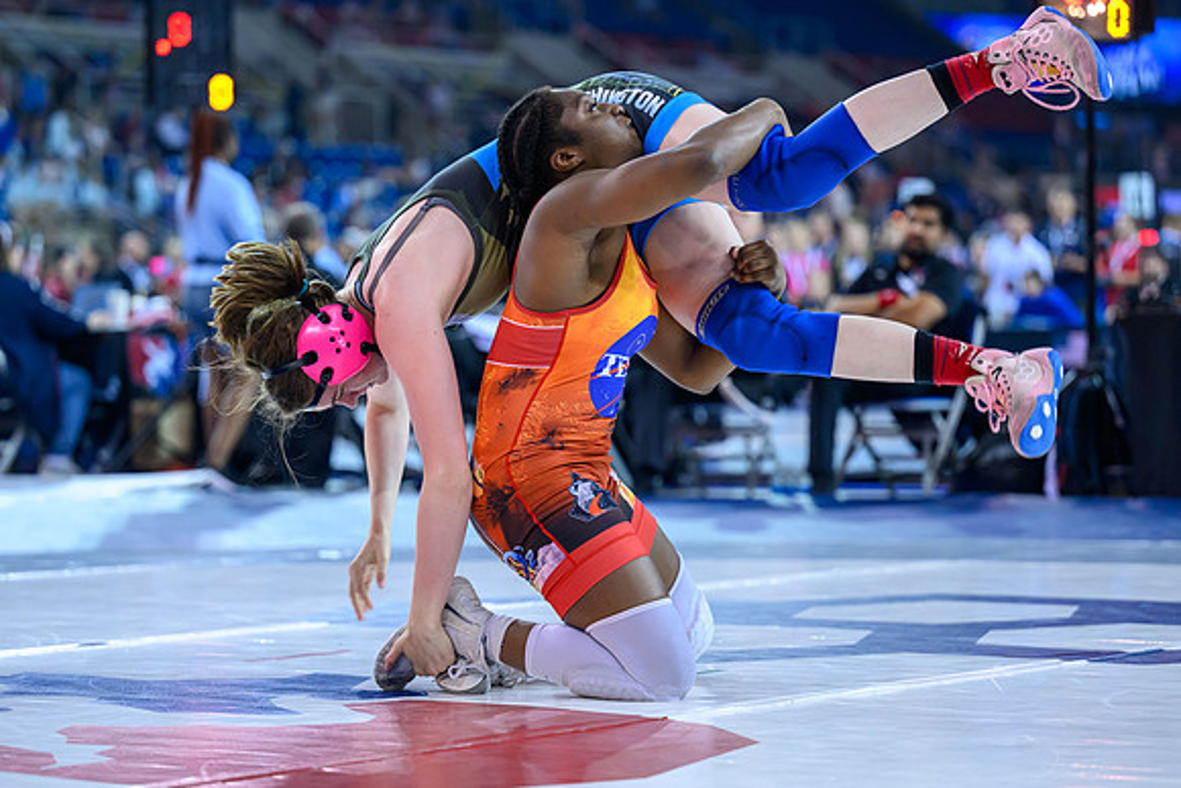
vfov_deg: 11.6
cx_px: 565
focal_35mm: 118
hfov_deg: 17.4
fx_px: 3863
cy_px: 446
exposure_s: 1/800
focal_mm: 104
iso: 2500
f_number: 2.8
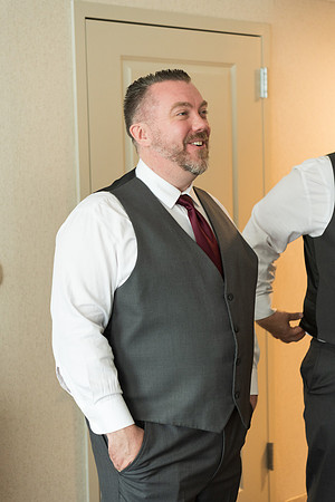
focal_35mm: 70
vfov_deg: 28.8
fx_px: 977
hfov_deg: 19.5
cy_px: 251
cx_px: 168
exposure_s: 1/125
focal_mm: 70
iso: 900
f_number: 2.8
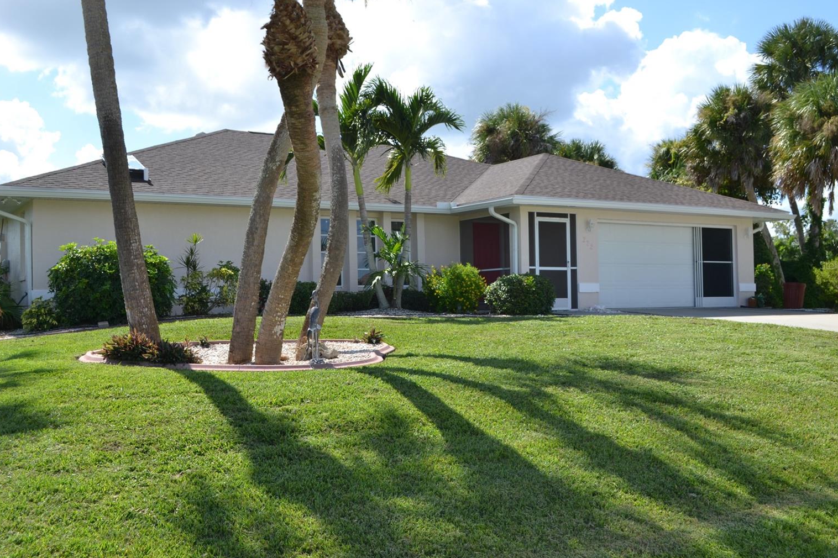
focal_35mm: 38
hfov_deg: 50.7
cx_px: 427
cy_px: 265
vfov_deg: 35.0
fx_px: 884
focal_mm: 24
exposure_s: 1/160
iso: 100
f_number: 8
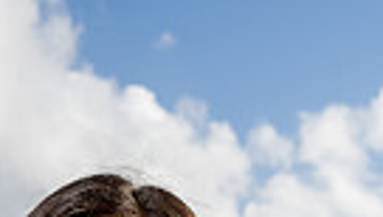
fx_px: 1444
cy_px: 628
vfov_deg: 7.6
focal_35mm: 142
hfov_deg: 15.1
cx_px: 132
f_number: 8
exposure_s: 1/250
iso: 100
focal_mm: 41
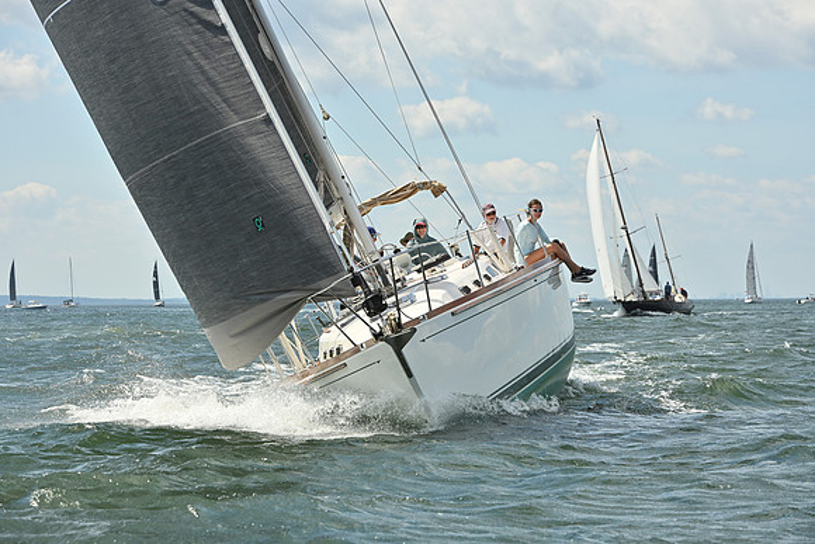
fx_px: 2717
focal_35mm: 120
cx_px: 408
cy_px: 272
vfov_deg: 11.4
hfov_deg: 17.1
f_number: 8
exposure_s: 1/1250
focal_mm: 120
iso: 250
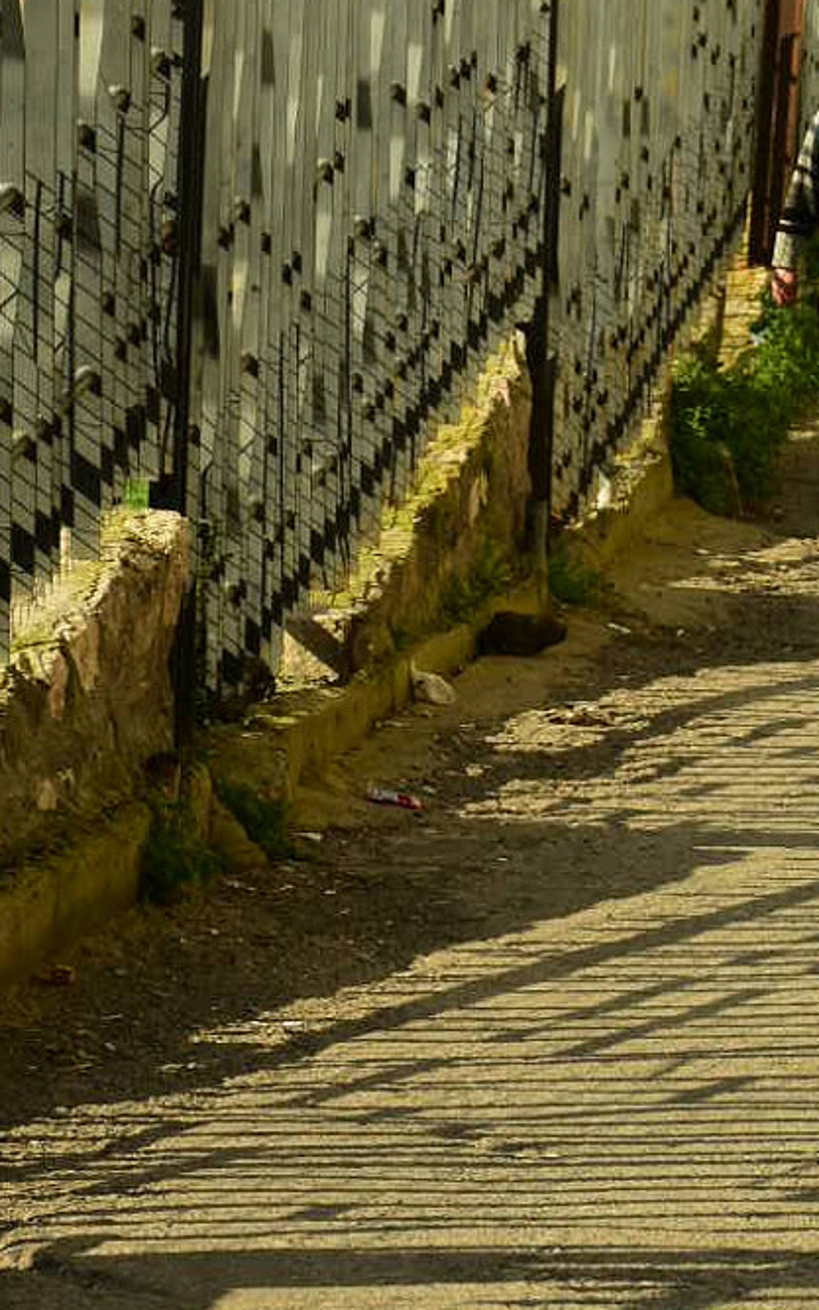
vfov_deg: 13.5
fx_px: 5499
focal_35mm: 154
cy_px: 240
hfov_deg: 8.5
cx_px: 421
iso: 100
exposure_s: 1/640
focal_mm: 42
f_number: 4.5
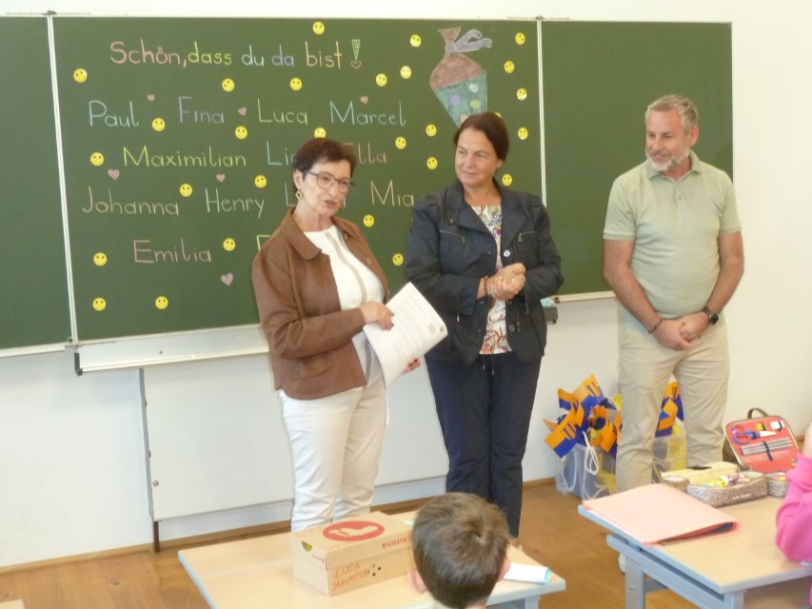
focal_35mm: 48
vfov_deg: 30.3
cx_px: 406
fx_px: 1126
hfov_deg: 39.7
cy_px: 304
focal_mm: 7.9
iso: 320
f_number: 3.8
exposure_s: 1/30
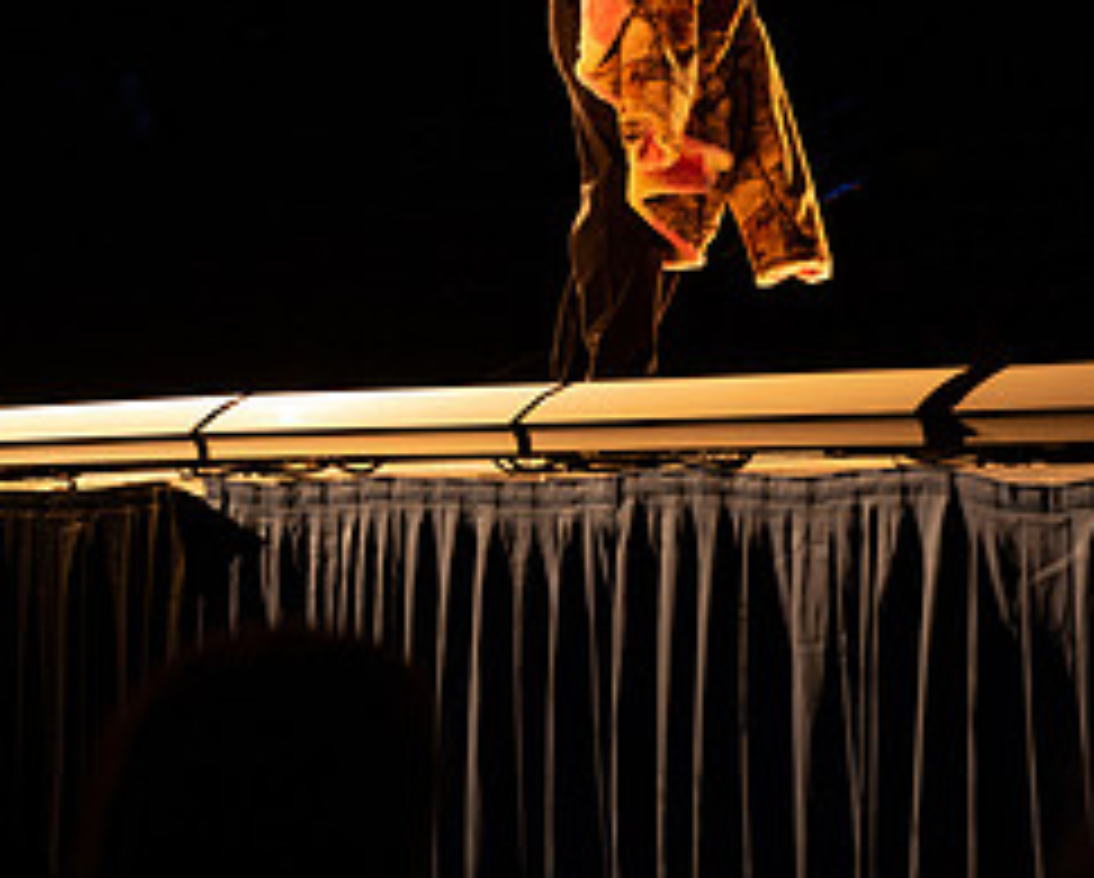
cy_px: 133
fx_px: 4571
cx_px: 842
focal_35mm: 141
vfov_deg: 10.9
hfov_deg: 13.6
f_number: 4
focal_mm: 63
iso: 1000
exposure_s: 1/320
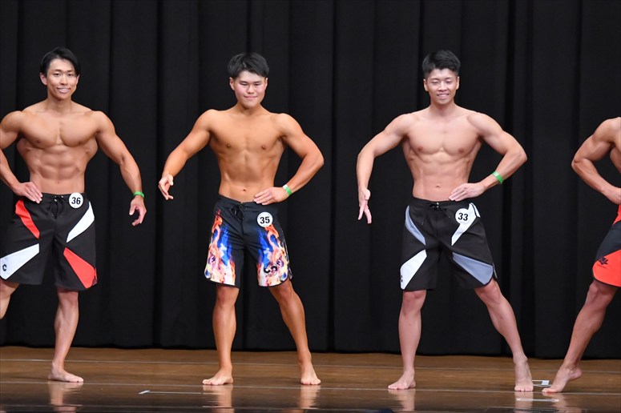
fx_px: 3879
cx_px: 310
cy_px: 206
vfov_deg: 6.1
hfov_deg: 9.2
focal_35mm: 225
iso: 8000
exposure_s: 1/400
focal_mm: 150
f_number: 5.6
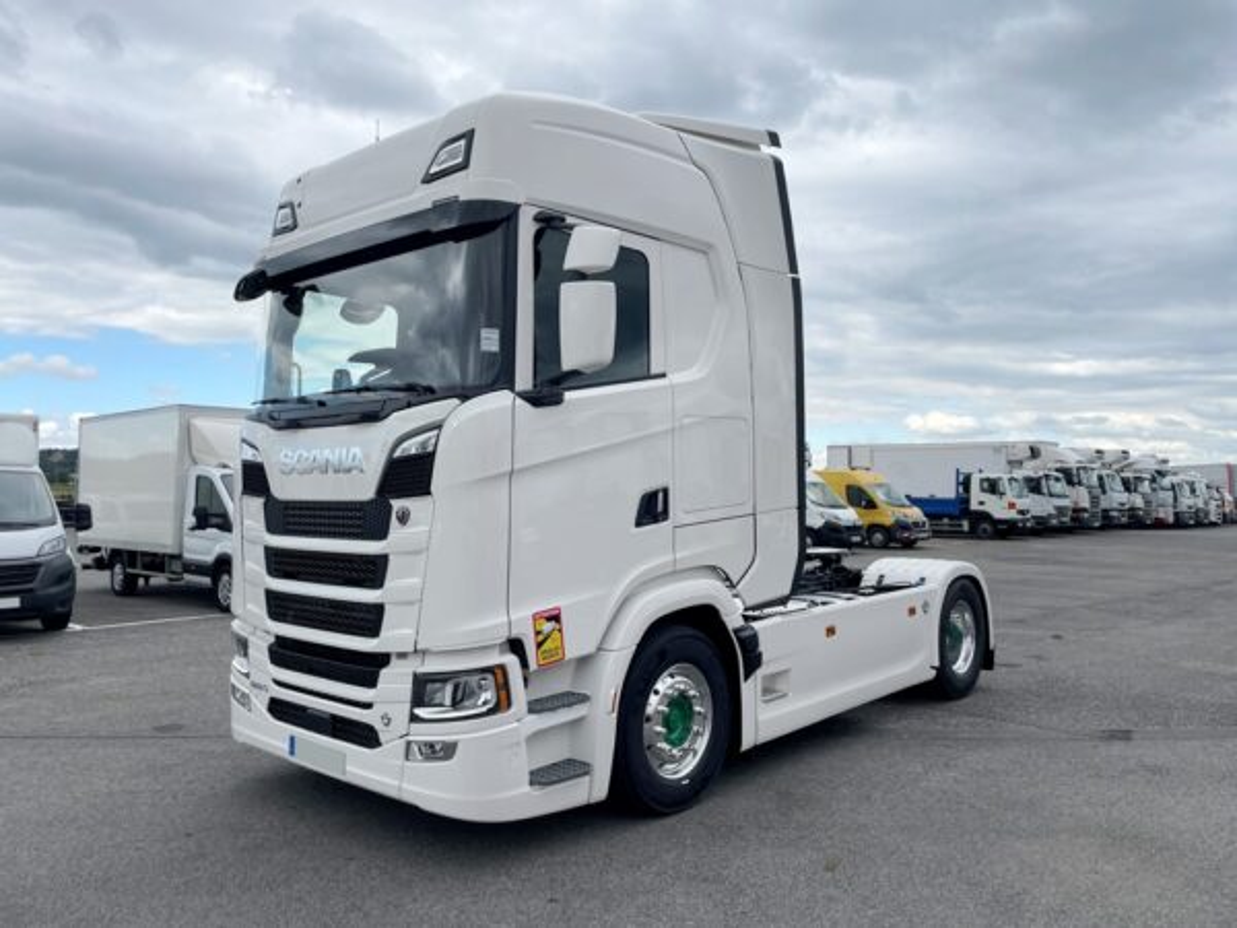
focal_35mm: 26
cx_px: 618
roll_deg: +0.9
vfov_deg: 53.1
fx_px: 929
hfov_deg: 67.3
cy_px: 464
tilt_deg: +6.9
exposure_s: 1/2353
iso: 32
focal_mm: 4.2
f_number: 1.6
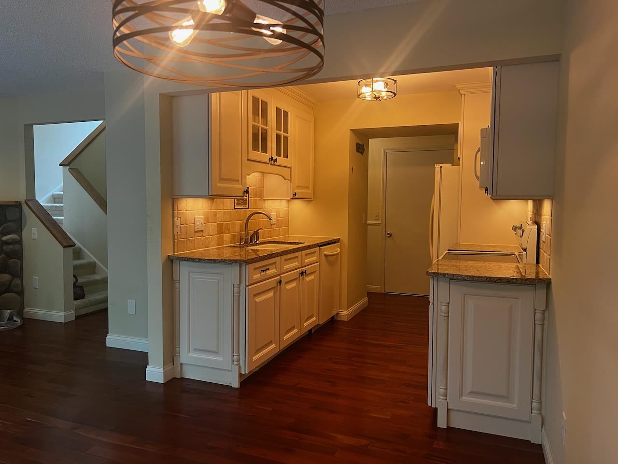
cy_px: 232
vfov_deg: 53.1
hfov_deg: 67.3
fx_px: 464
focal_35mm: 26
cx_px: 309
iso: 100
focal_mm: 5.7
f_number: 1.5
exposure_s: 1/60
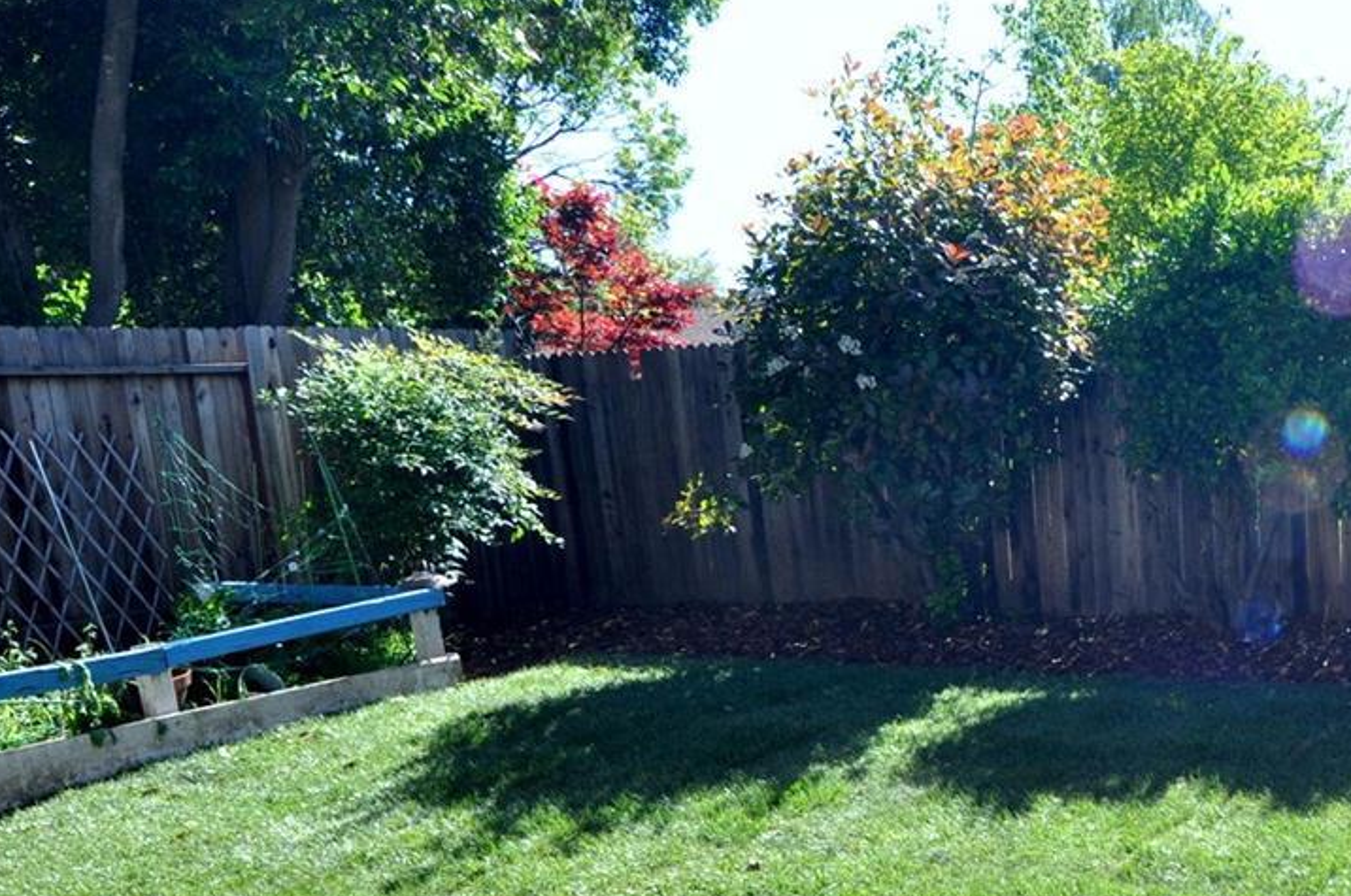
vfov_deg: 29.4
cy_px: 777
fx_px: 1649
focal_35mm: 44
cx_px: 1226
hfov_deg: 41.0
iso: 200
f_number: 8
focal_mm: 14
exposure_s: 1/250
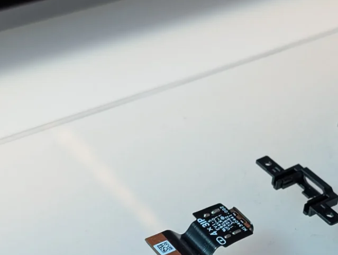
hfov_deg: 21.0
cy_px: 204
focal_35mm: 92
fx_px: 899
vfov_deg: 16.0
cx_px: 275
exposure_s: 1/60
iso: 182
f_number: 1.68
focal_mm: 6.9
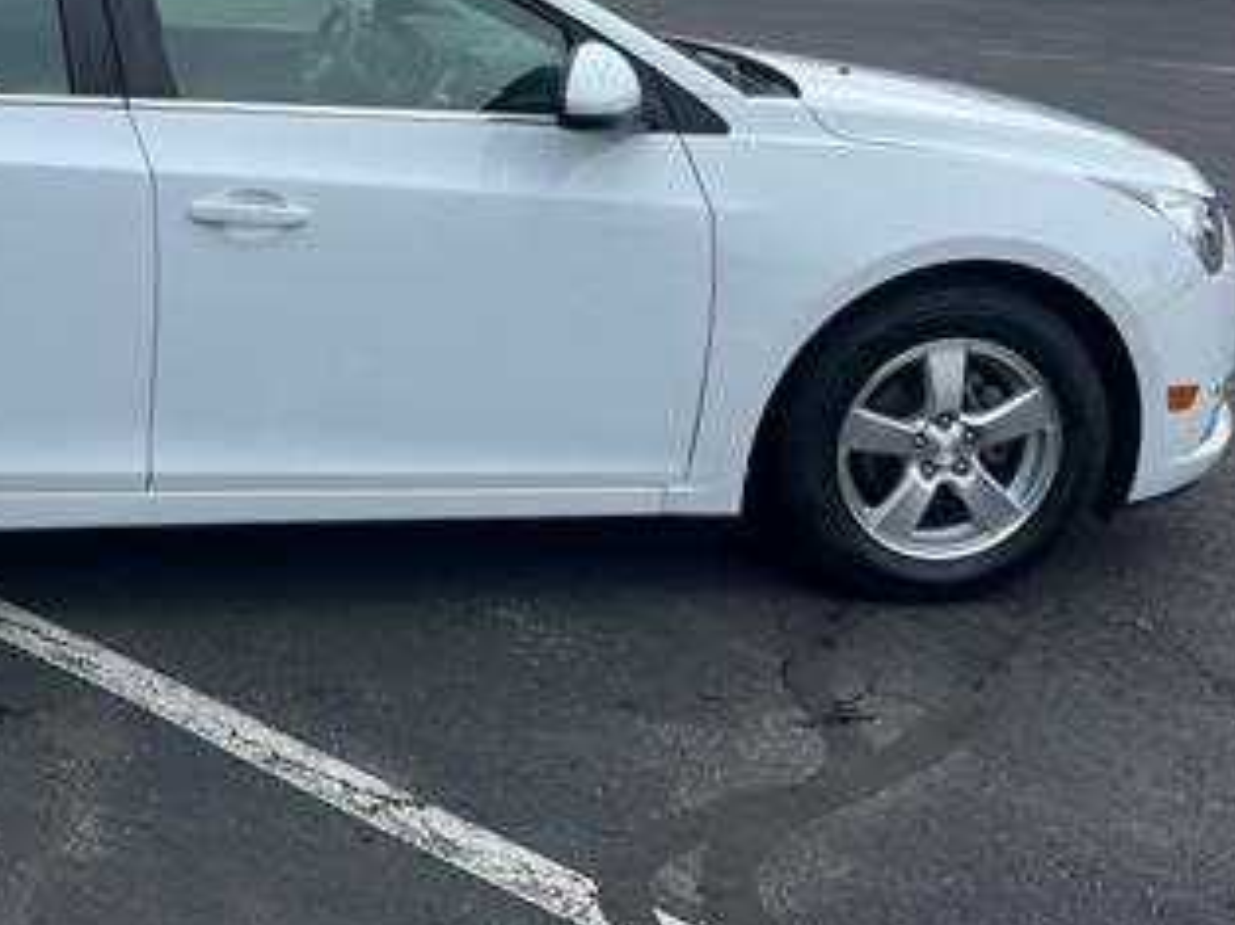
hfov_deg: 34.0
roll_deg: +2.2
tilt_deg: -11.7
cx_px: 98
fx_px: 1889
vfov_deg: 27.0
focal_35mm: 53
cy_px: 189
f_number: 1.5
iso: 50
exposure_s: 1/2841
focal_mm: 5.7
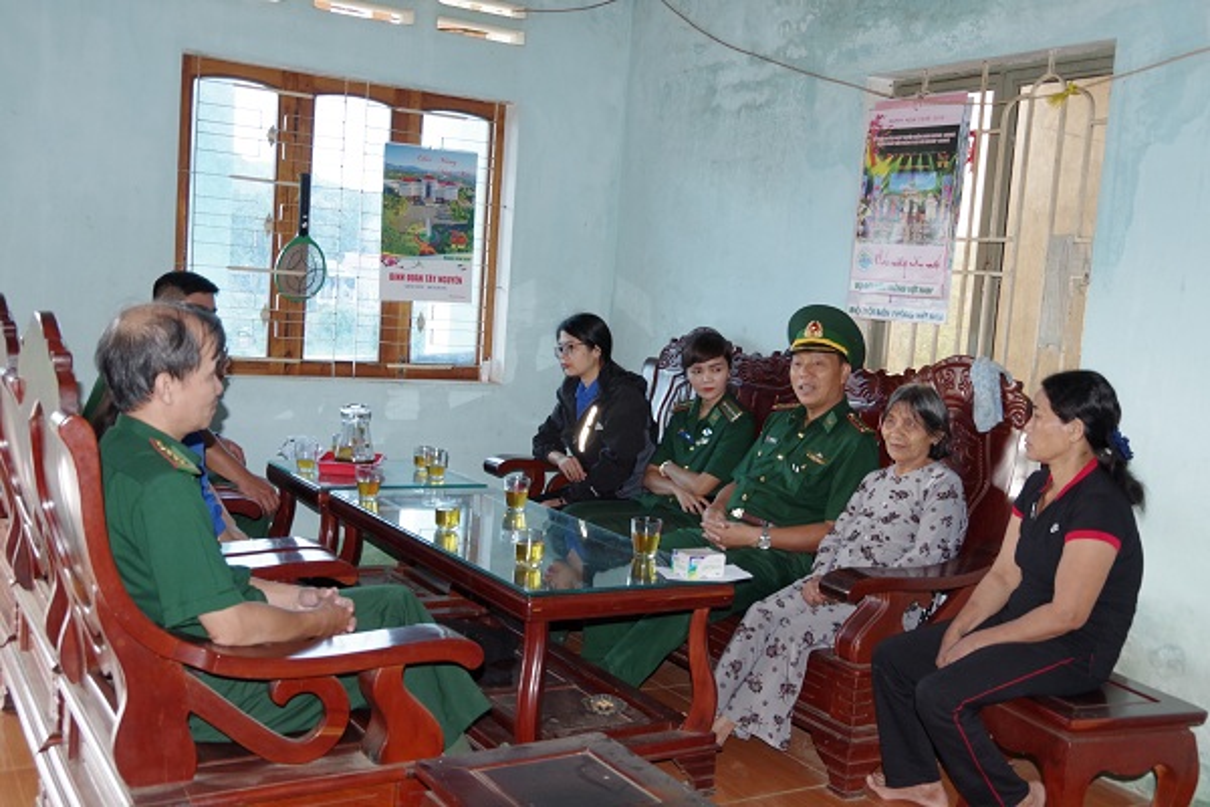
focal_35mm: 36
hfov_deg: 53.1
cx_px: 605
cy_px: 404
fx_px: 1210
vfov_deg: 36.9
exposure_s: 1/60
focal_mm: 24
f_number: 6.3
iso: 800
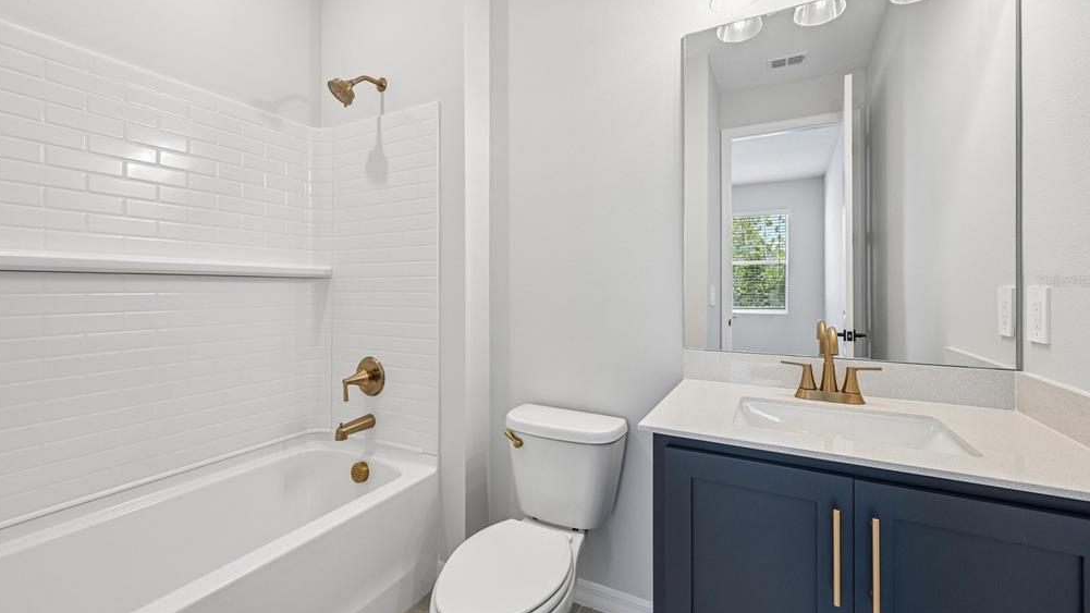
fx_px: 434
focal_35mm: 15
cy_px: 281
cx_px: 541
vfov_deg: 70.4
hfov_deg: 103.0
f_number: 8
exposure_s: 1/40
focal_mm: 14
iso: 400
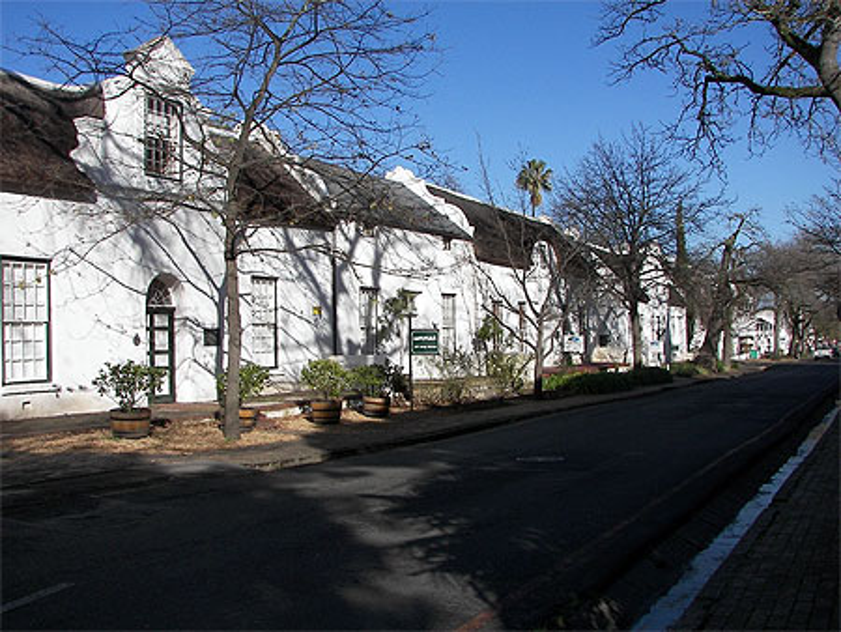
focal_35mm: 36
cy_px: 316
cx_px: 420
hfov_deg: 51.3
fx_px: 875
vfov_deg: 39.7
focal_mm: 6
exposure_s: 1/500
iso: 50
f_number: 4
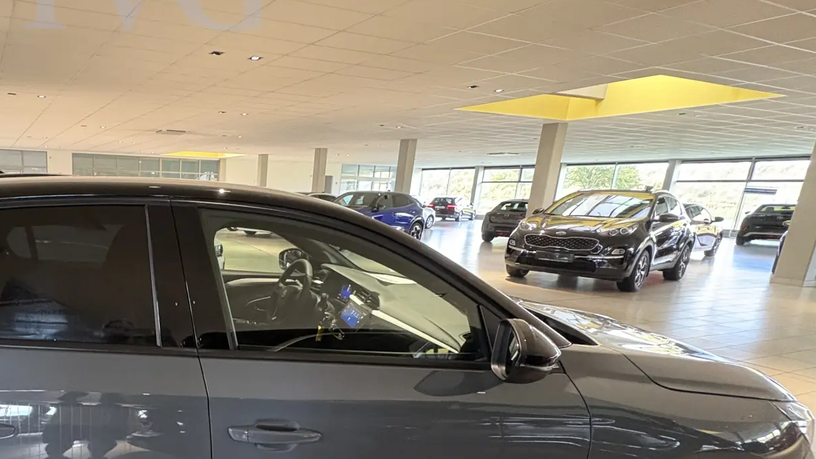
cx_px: 175
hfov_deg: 69.6
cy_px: 316
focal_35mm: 24
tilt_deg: -13.7
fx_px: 519
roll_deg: -0.5
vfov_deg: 46.7
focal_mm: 2.22
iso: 500
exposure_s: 1/49
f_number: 2.2
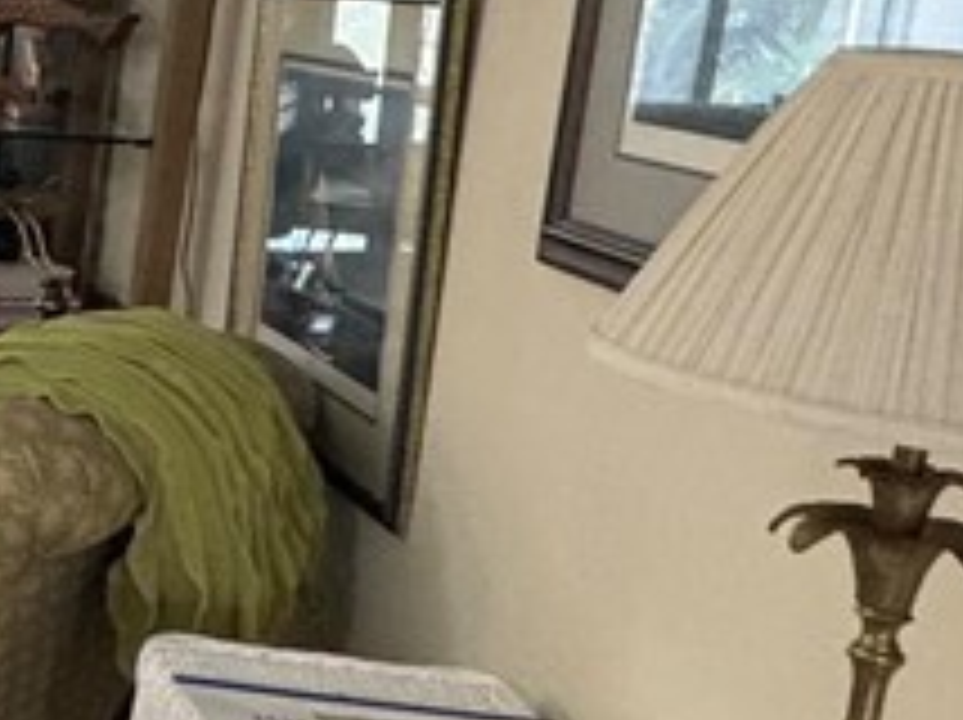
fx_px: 1862
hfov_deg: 19.0
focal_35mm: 67
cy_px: 234
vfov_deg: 21.8
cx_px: -927
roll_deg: -1.7
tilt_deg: -11.0
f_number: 2.2
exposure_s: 1/60
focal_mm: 2.22
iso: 250
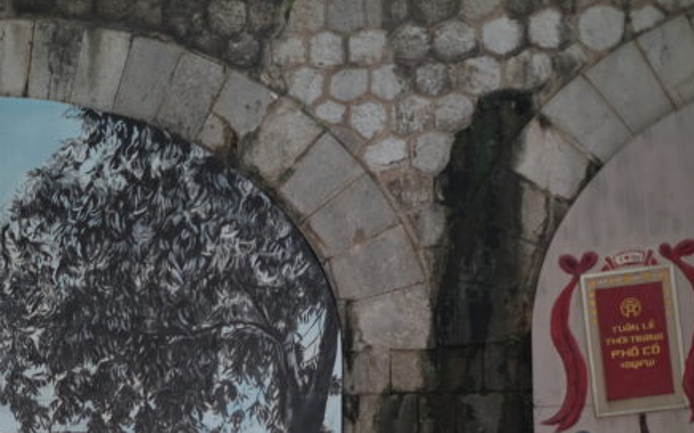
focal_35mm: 127
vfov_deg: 10.1
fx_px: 2401
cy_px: 532
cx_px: -89
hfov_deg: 15.9
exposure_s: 1/180
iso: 160
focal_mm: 35
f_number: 2
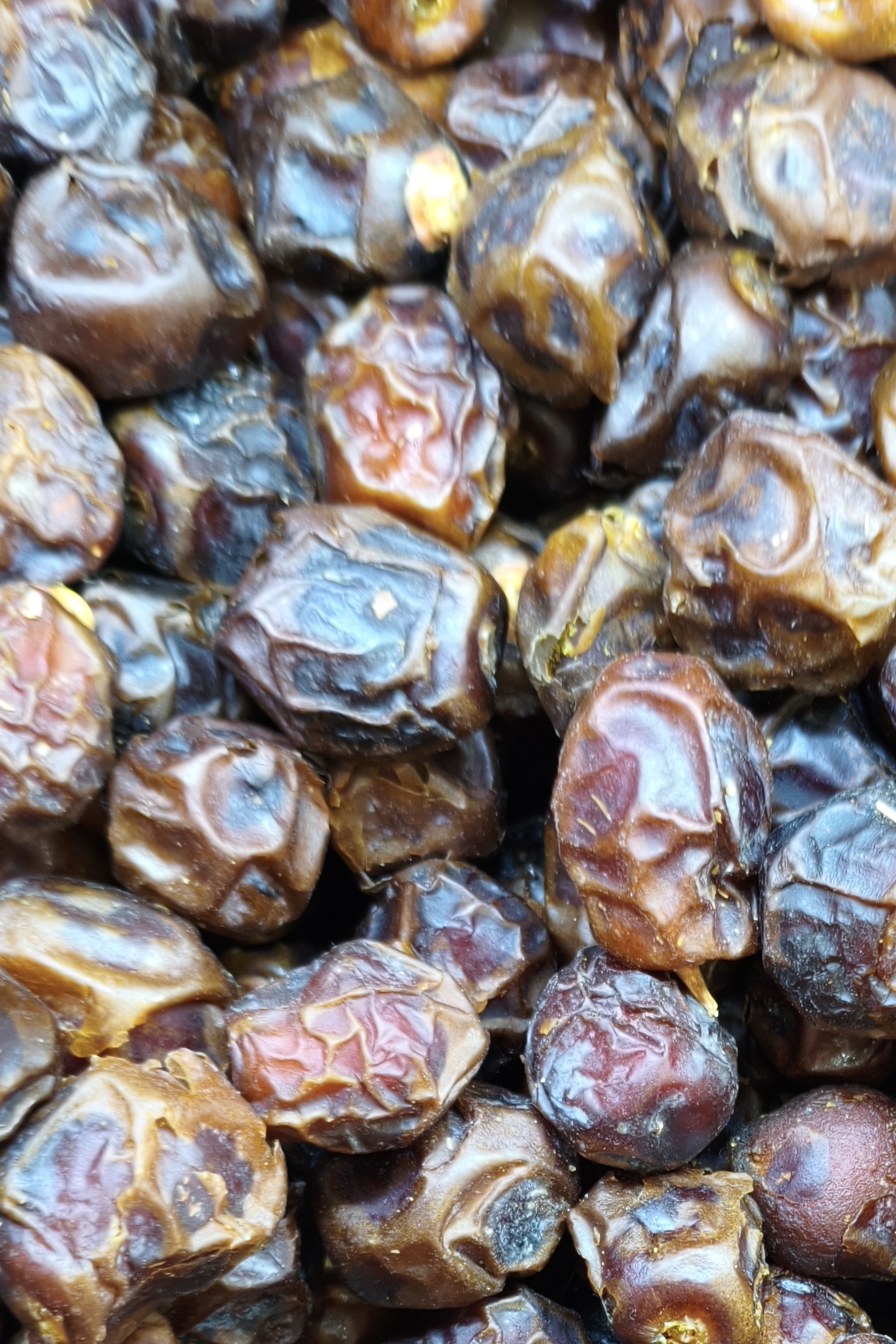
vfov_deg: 36.2
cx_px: 744
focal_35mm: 51
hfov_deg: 25.9
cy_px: 1239
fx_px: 1904
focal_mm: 4.94
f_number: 1.5
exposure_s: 1/50
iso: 125
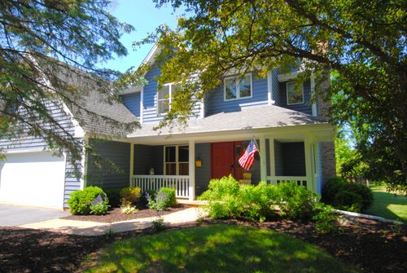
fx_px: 255
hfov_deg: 77.2
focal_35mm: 22
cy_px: 136
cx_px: 204
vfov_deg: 56.3
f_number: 5.6
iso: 100
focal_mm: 15
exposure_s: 1/125
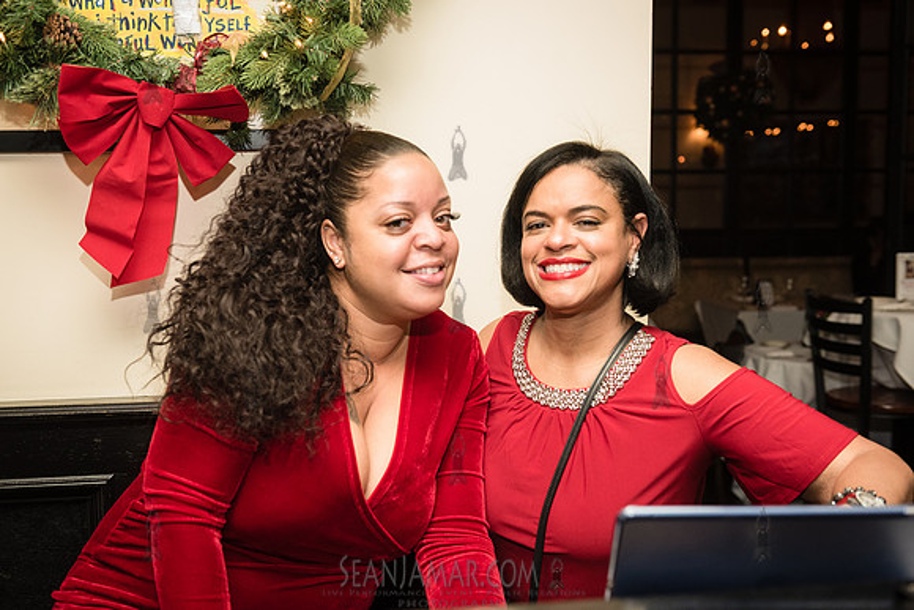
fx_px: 1067
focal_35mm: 42
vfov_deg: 31.9
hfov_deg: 46.4
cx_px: 457
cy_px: 305
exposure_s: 1/250
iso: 2000
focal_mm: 42
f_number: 4.5
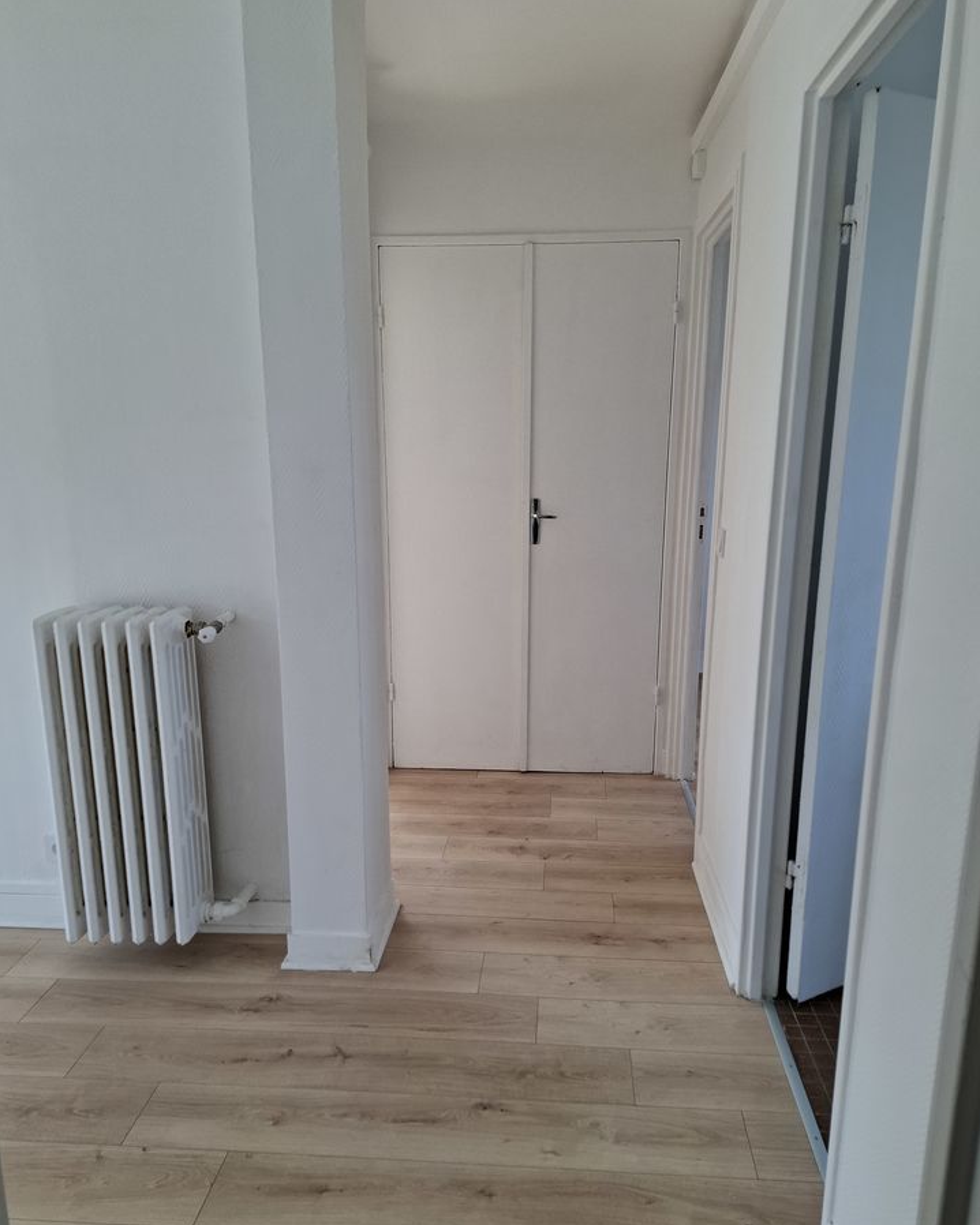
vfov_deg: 68.0
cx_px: 487
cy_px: 656
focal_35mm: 25
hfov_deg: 56.8
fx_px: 907
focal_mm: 5.54
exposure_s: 1/134
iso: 50
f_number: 1.8
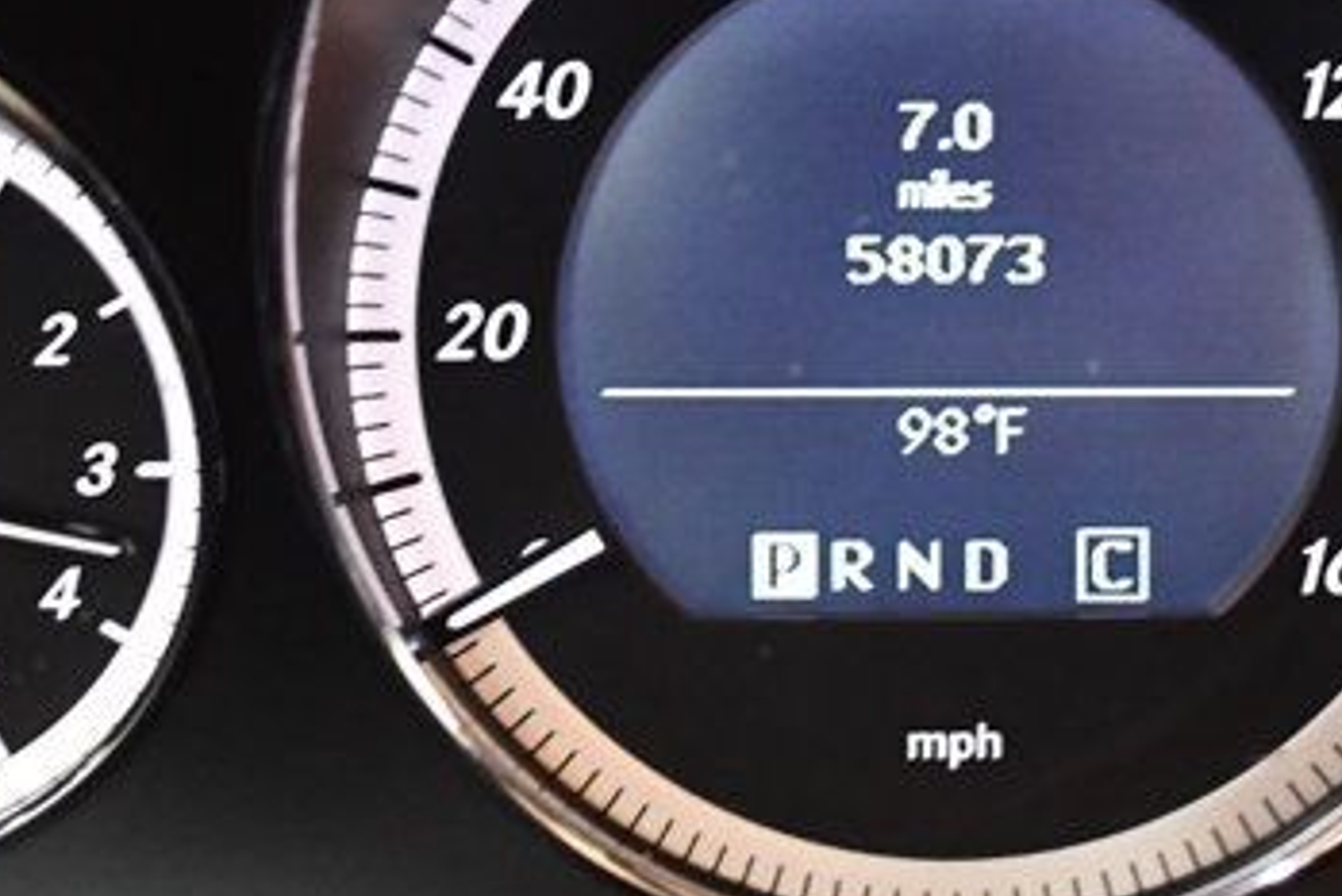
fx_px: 3282
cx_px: 931
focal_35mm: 88
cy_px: 162
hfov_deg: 23.0
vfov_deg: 15.4
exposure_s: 1/60
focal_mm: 20
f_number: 3.8
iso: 4000
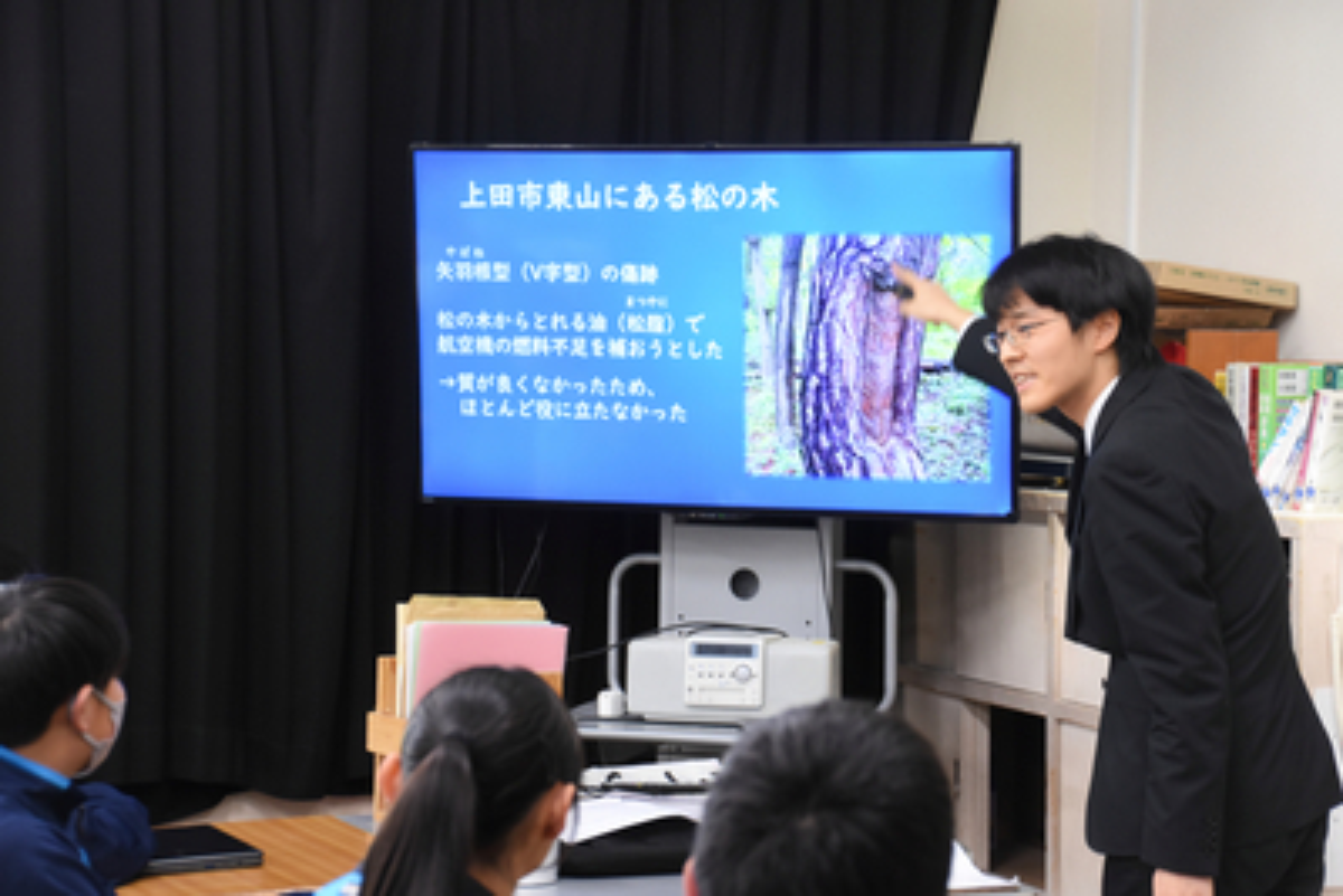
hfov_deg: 20.9
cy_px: 448
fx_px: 3638
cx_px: 672
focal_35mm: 98
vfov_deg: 14.0
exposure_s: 1/30
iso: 800
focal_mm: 65
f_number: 5.3
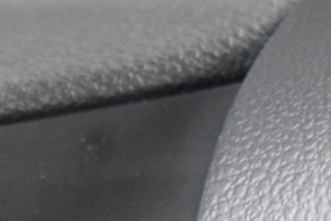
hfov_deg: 6.1
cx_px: -334
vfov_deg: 4.2
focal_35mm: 327
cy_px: 415
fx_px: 3008
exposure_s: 1/60
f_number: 5.3
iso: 2200
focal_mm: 46
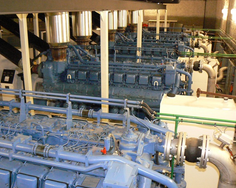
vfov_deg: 39.1
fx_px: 265
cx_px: 110
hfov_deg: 47.9
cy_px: 94
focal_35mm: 38
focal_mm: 6
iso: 400
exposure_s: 1/30
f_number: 2.8
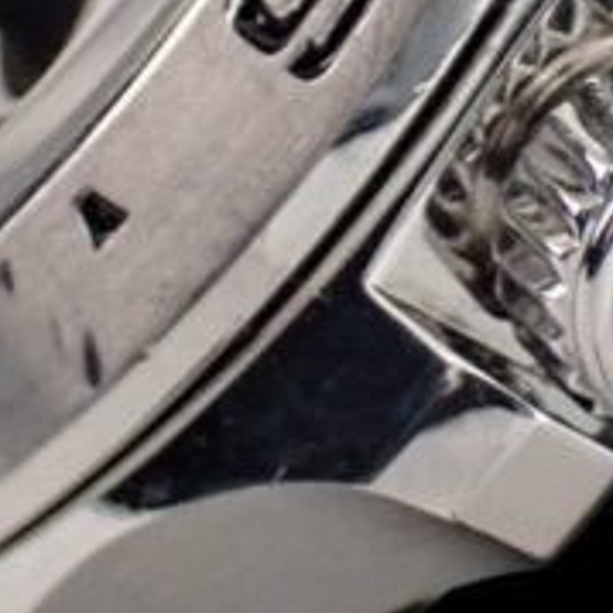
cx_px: 479
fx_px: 7954
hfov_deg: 4.4
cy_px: -79
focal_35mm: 397
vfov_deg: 4.4
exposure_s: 1/100
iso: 800
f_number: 3.8
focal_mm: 11.88
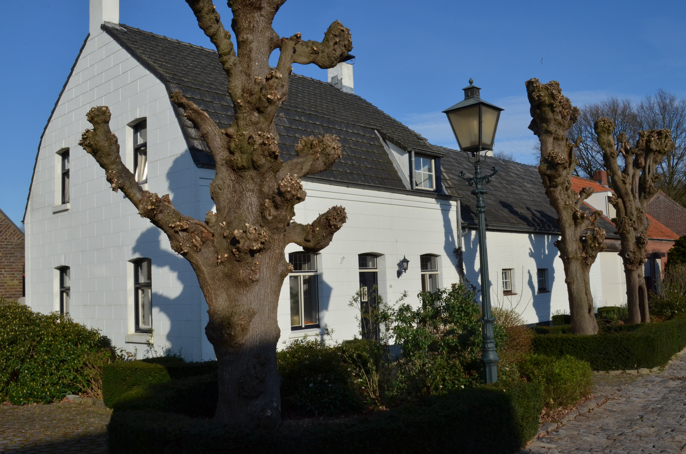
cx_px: 343
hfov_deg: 57.3
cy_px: 227
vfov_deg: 39.8
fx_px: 628
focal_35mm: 33
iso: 500
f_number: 18
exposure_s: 1/640
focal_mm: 22
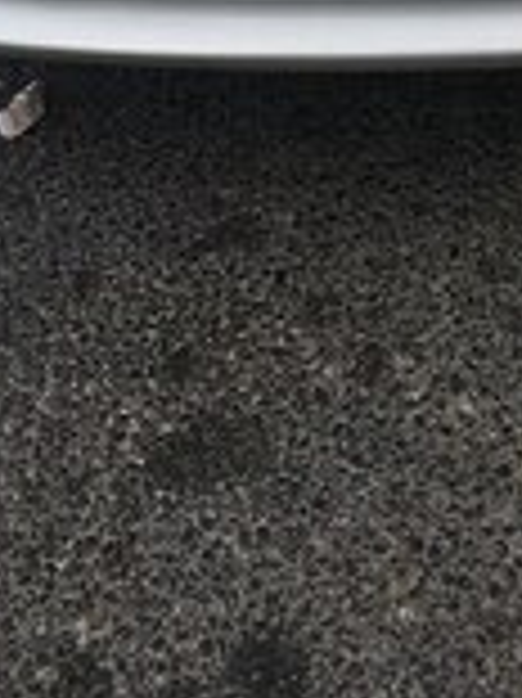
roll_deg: -0.9
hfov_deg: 15.5
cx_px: 558
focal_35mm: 93
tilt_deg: -26.8
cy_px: -293
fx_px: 1872
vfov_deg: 19.0
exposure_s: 1/430
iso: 25
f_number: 2.2
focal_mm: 4.15
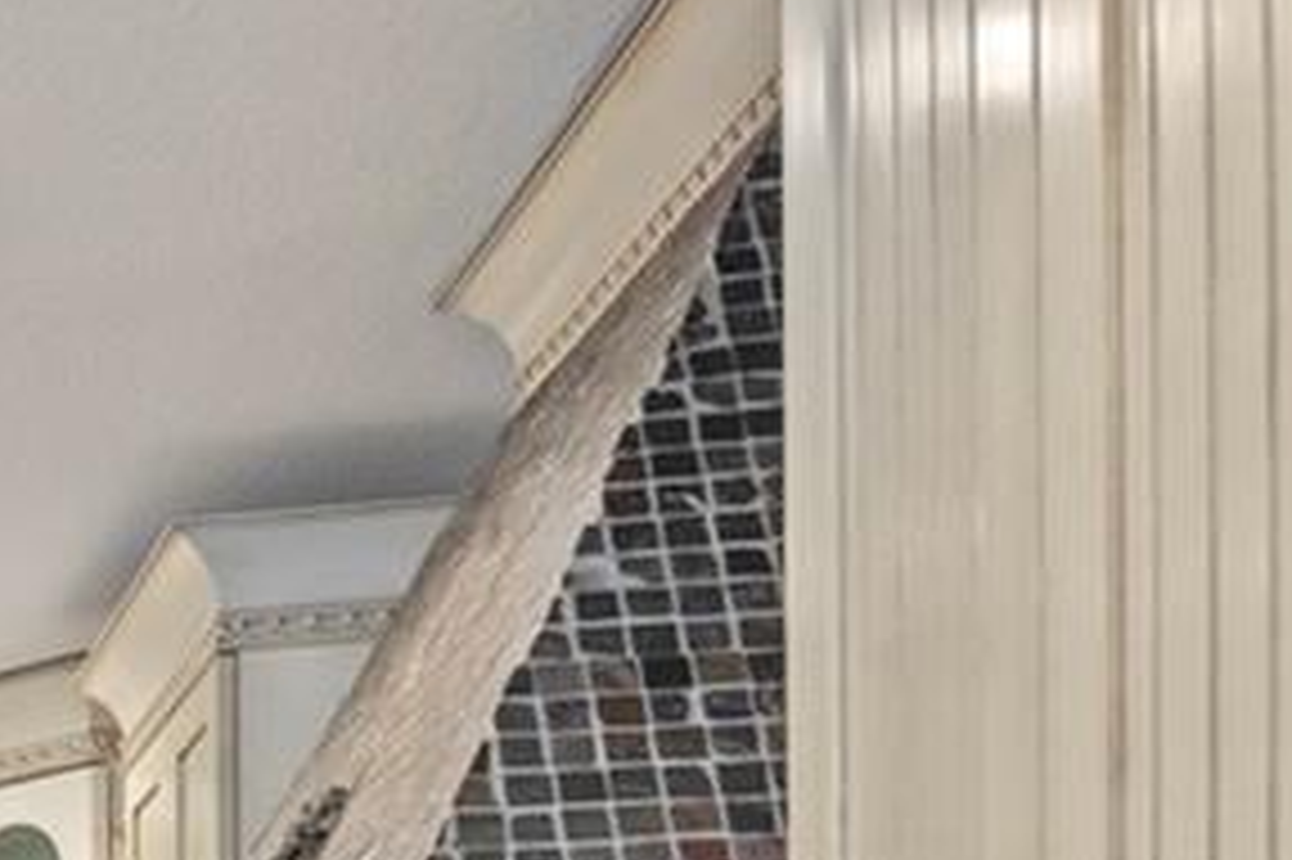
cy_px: 1490
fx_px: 2798
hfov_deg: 17.9
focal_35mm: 78
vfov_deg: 15.3
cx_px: -1306
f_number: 8
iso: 500
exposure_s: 1/10
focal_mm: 14
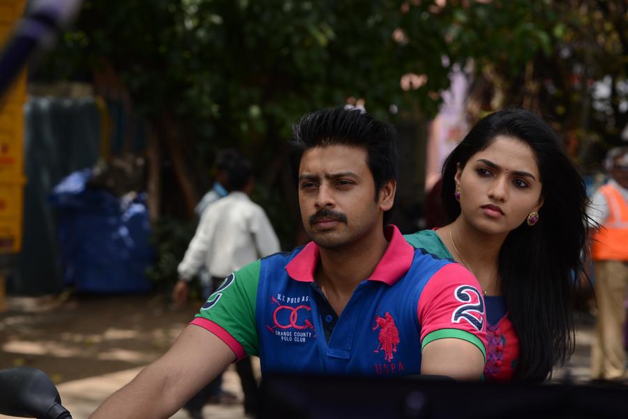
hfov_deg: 17.6
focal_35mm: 116
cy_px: 210
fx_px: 2024
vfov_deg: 11.8
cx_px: 314
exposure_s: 1/500
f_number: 10
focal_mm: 116
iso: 400
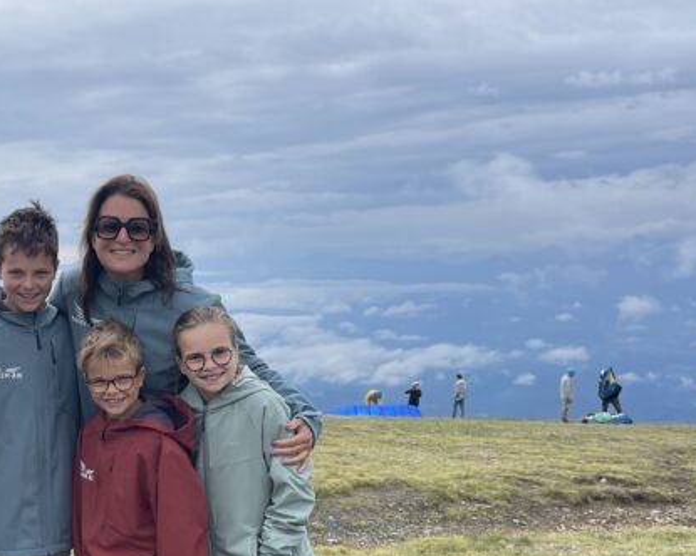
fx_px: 968
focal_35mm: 47
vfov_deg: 31.3
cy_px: 442
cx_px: 99
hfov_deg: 37.5
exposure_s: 1/2398
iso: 32
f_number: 1.6
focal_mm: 4.2
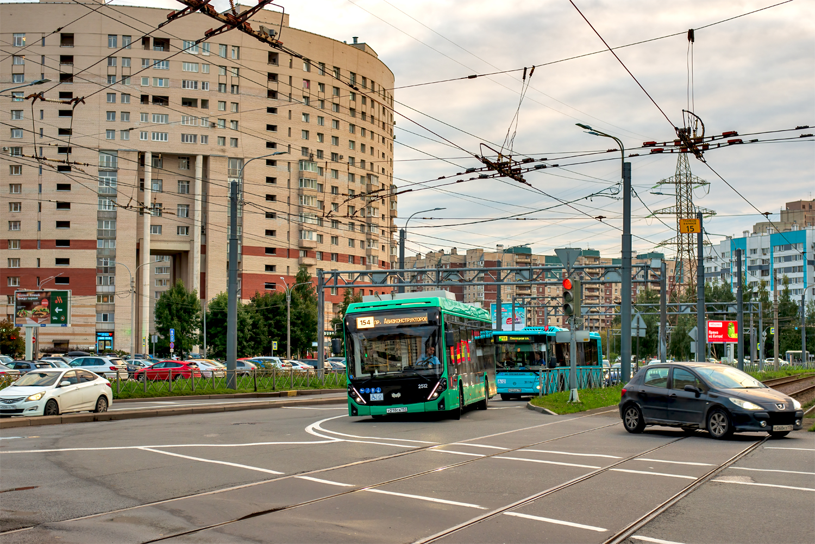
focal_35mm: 50
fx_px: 1132
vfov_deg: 27.0
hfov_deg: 39.6
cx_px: 408
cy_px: 272
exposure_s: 1/200
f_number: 5
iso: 400
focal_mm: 50
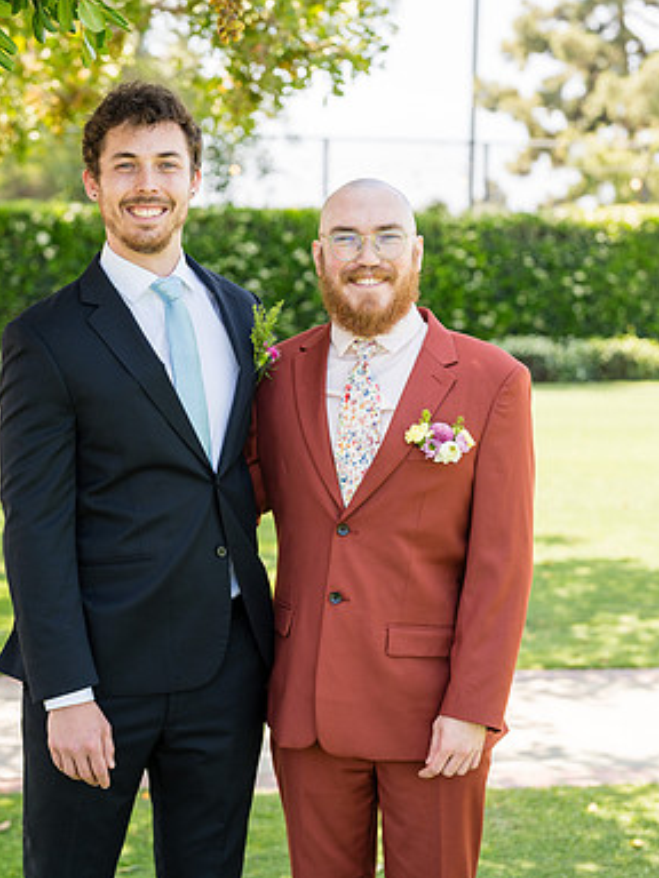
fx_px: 1878
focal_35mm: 74
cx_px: 284
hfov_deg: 19.9
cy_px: 439
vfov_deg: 26.3
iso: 100
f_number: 2.5
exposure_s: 1/640
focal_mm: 50
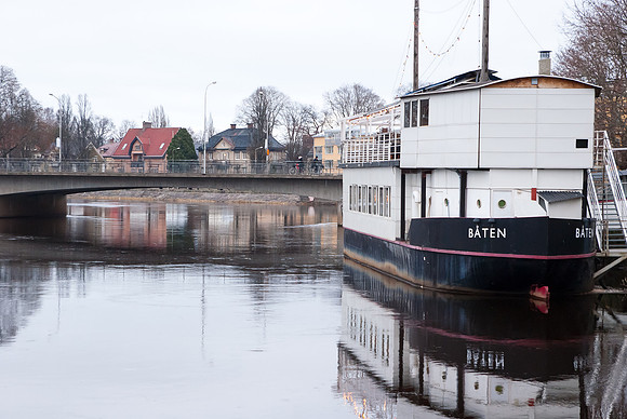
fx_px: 1308
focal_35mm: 75
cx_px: 314
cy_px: 210
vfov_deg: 18.2
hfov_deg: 27.0
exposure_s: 1/80
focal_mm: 50
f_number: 4.5
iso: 800
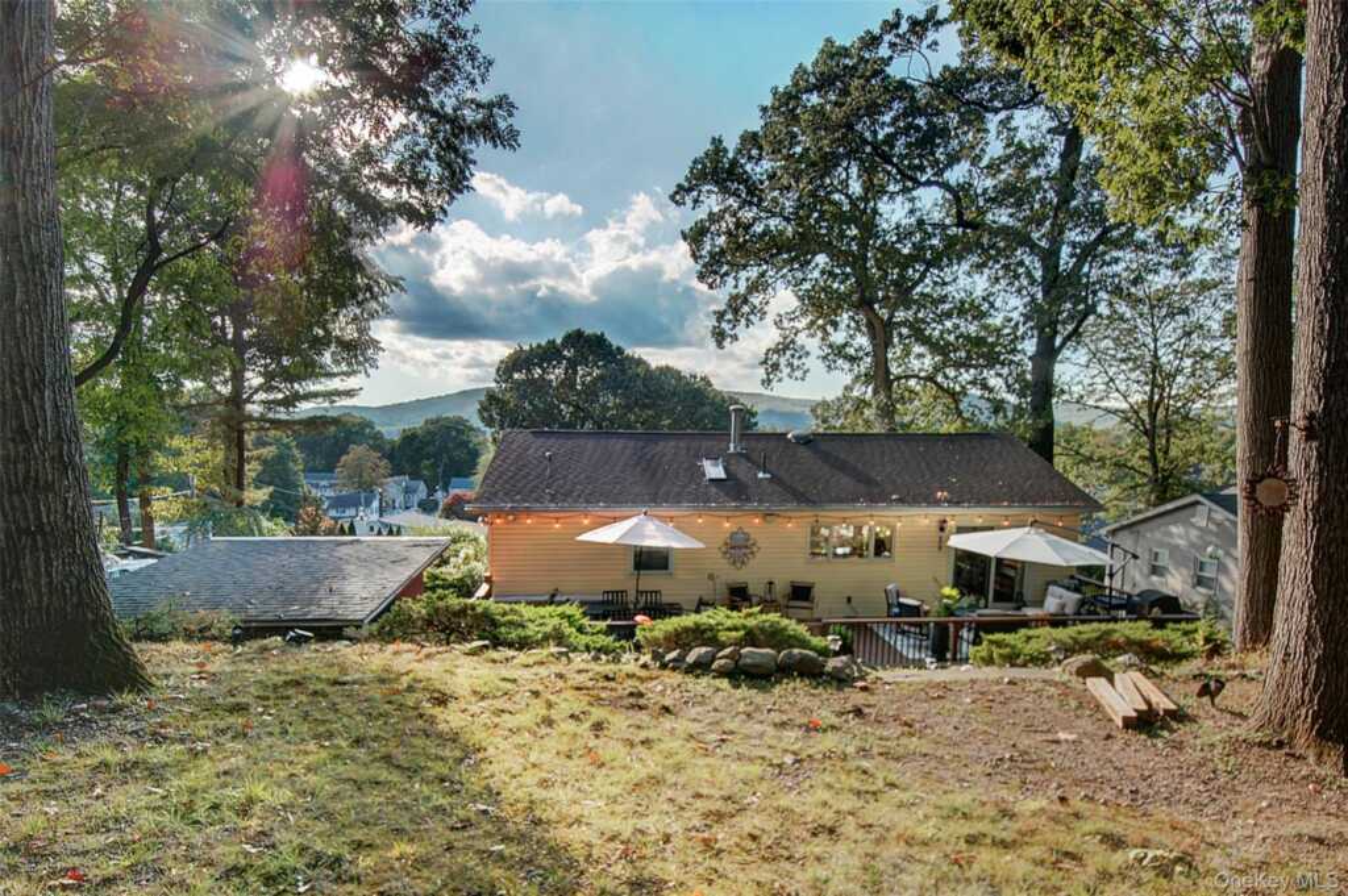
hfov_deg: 85.5
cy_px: 448
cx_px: 674
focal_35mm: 20
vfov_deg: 63.1
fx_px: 730
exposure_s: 1/60
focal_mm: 13
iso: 200
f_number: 14
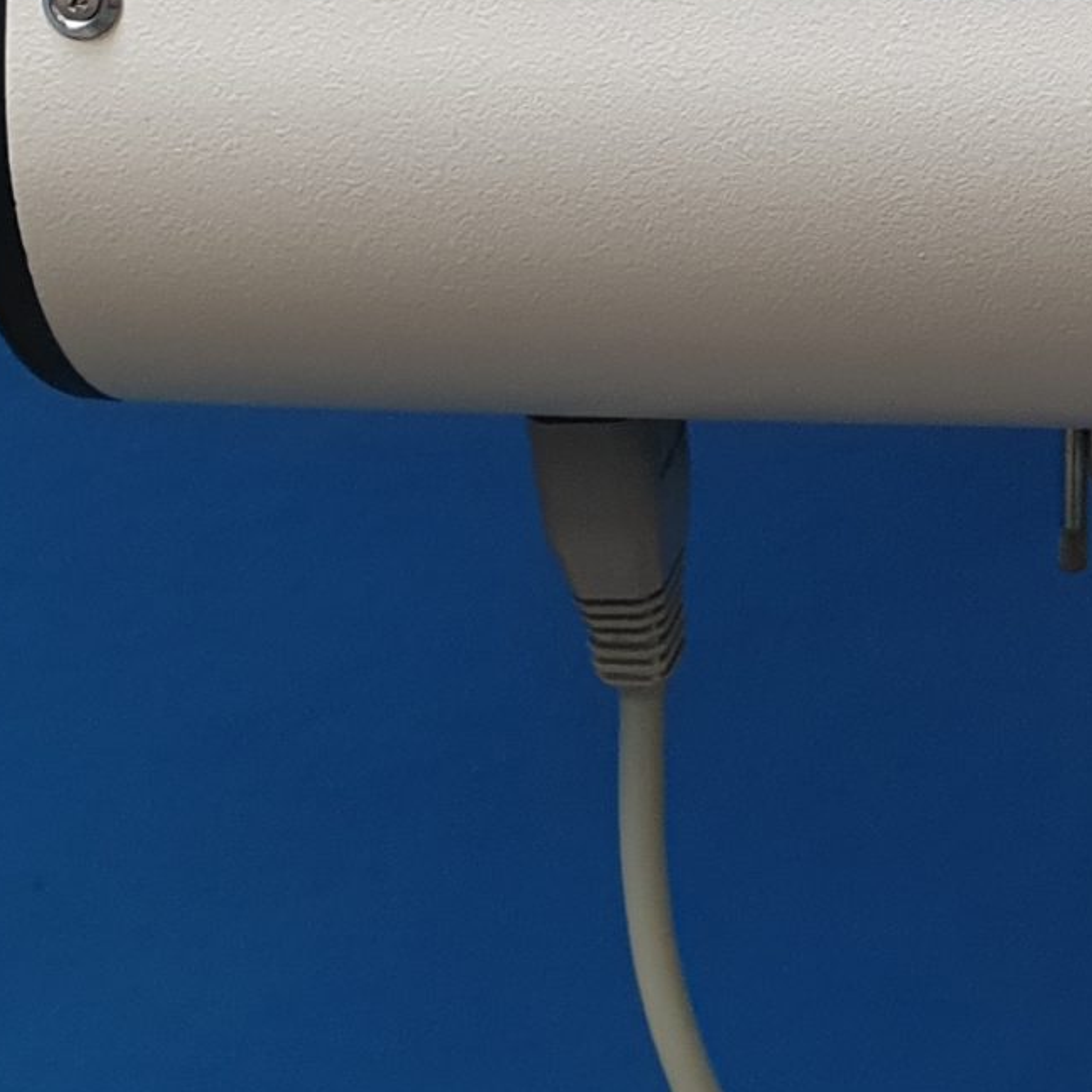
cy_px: -404
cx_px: 1411
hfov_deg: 17.9
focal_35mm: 91
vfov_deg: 17.6
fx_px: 3248
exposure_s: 1/50
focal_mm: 4.3
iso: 125
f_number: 2.4
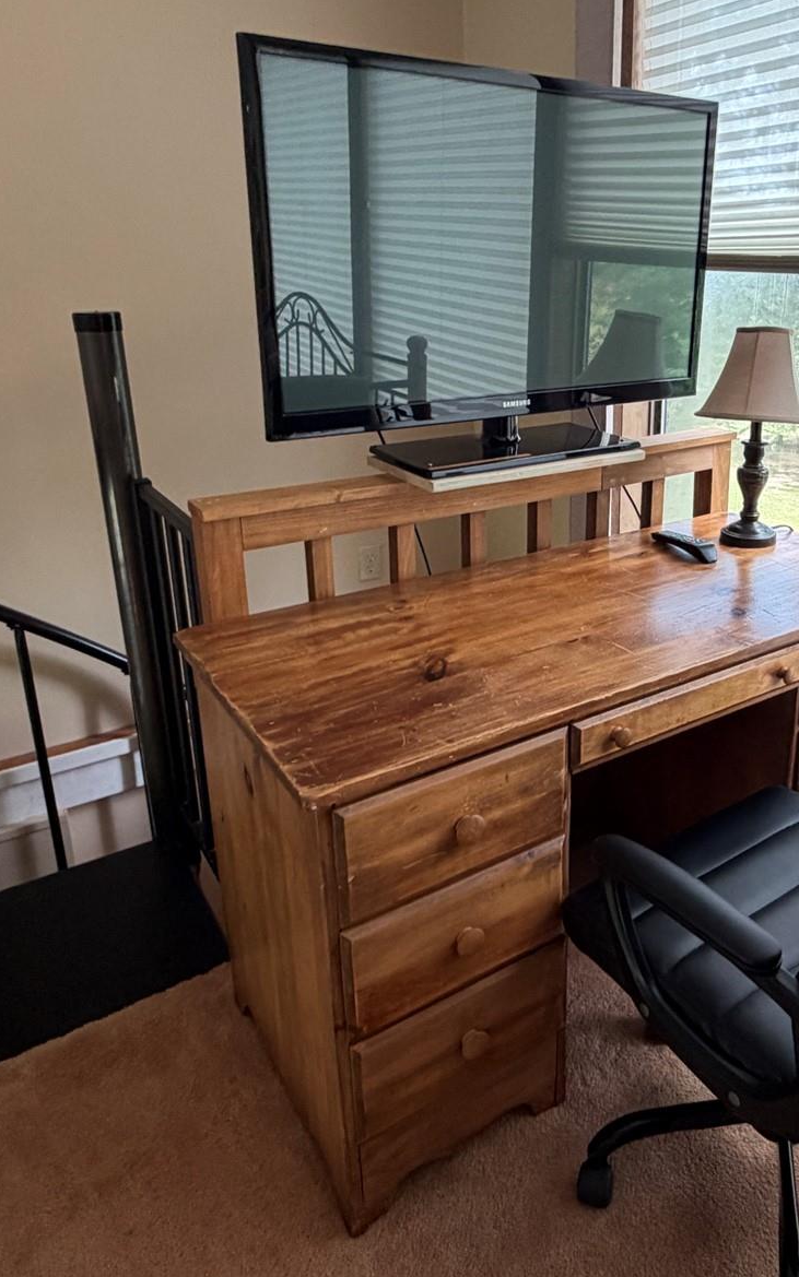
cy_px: 535
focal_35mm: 26
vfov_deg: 69.9
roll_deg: +1.5
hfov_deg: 46.8
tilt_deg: -11.8
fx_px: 906
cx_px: 537
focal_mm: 2.22
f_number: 2.2
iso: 160
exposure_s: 1/121
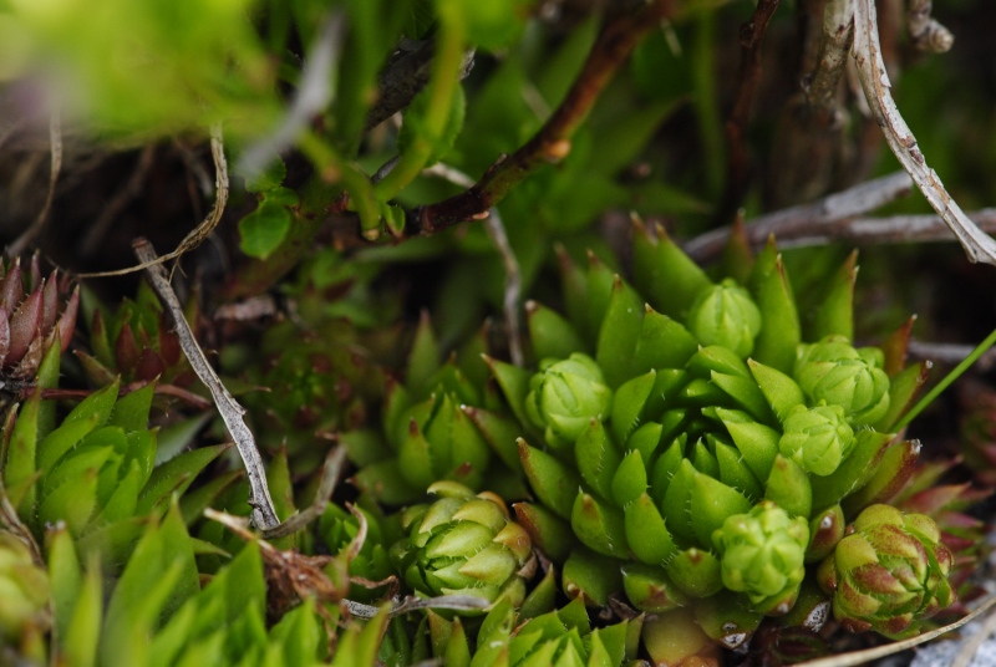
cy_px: 334
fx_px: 3533
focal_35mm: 128
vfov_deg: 10.8
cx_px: 498
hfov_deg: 16.0
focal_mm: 85
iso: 400
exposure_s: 1/100
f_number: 6.3
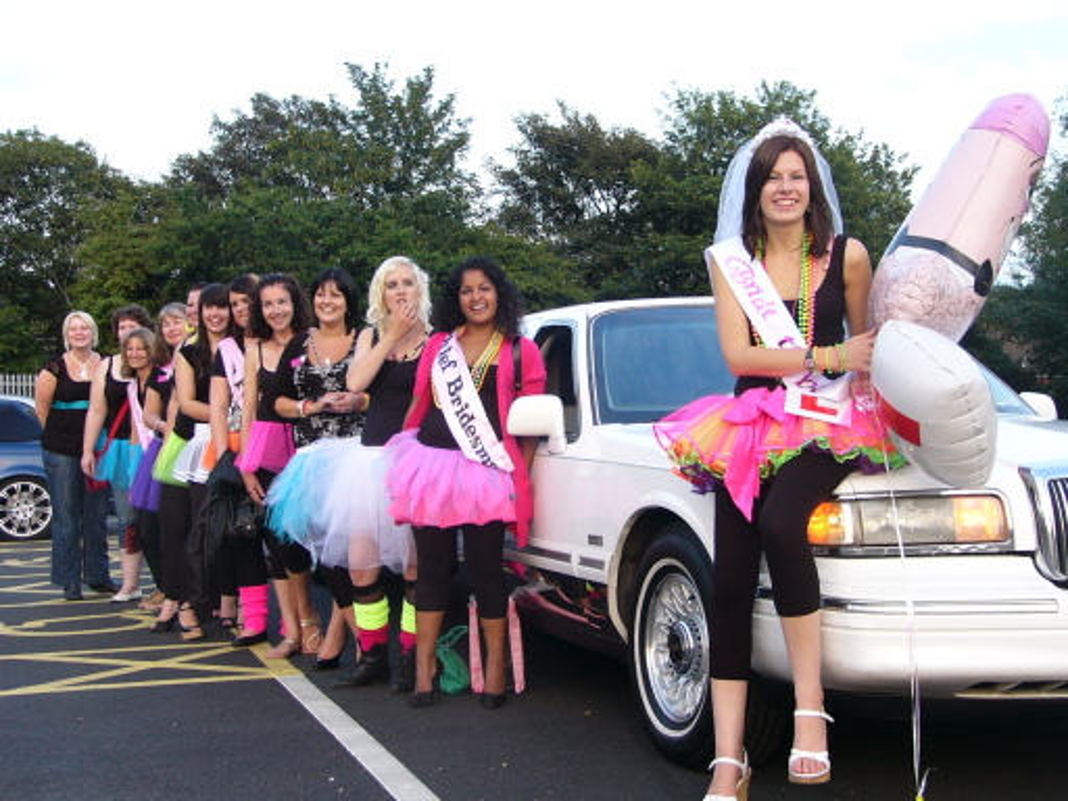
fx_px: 1512
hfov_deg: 38.9
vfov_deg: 29.7
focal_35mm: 49
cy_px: 400
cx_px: 534
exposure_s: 1/60
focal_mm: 6.5
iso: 75
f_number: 2.8
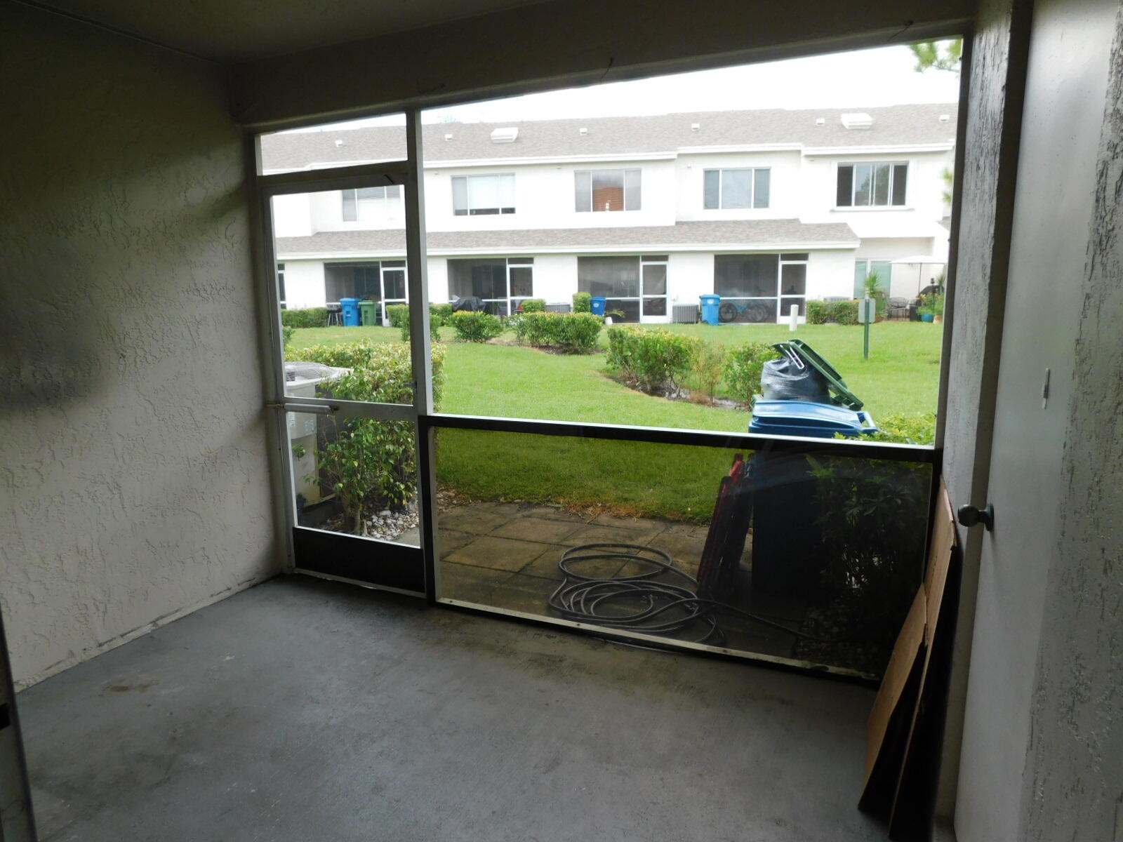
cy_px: 421
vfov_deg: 58.9
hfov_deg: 73.9
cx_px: 562
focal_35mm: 23
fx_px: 746
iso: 125
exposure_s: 1/160
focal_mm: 4
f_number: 3
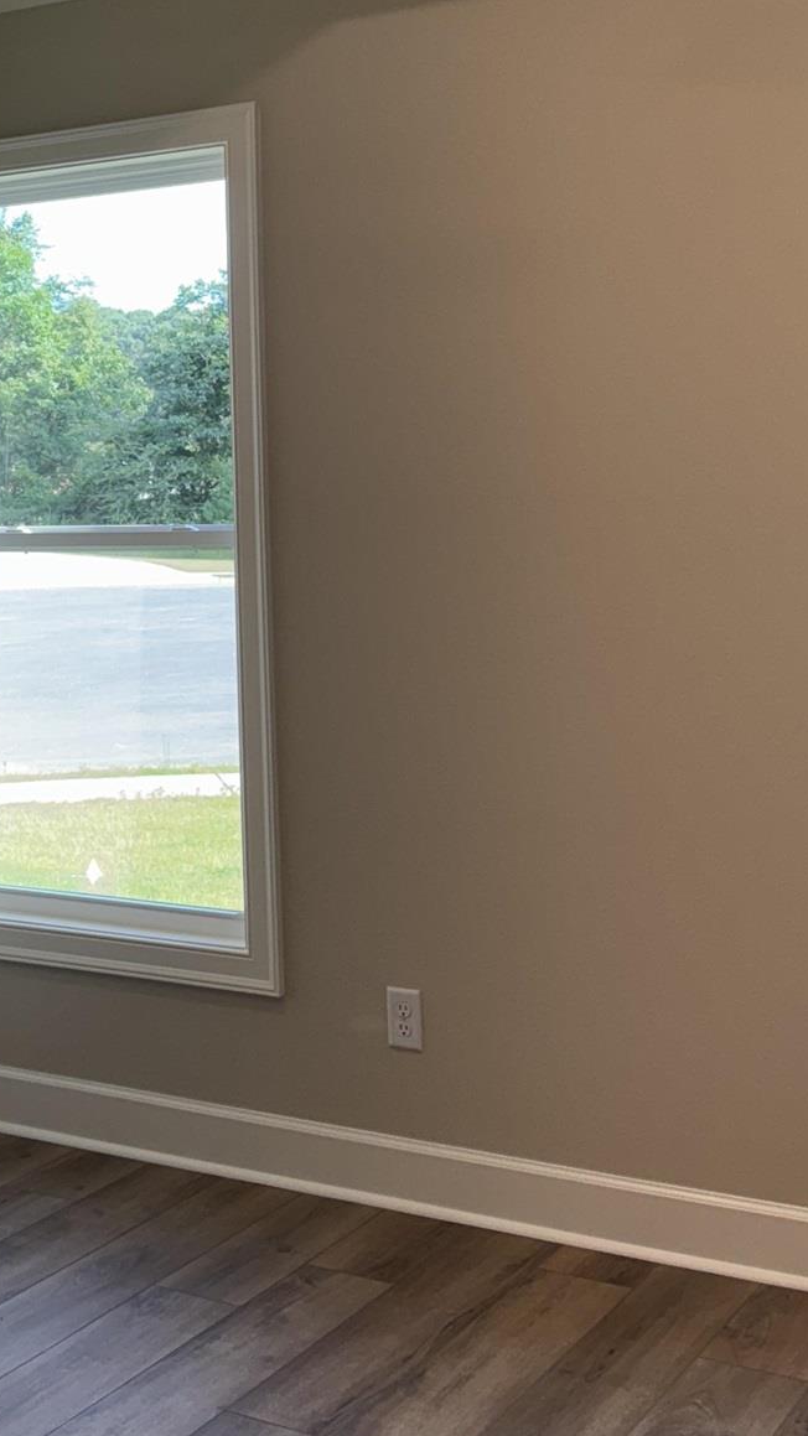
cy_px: 336
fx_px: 1980
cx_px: 120
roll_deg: +1.9
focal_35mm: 52
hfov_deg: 22.6
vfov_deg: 38.7
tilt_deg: +6.4
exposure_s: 1/172
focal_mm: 6.76
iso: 80
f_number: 1.78
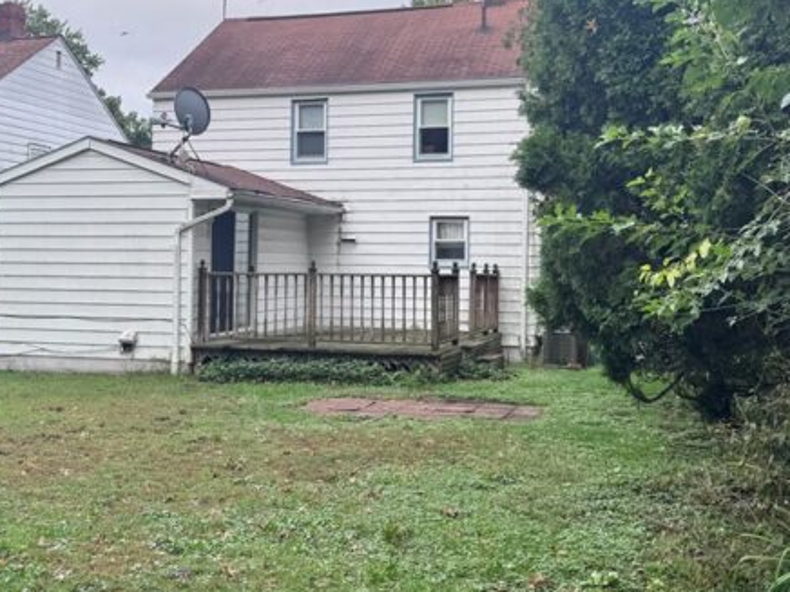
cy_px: 246
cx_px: 355
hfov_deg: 42.9
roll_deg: -0.3
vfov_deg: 32.8
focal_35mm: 44
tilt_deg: +1.5
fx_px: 1004
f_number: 1.78
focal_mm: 6.76
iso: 80
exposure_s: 1/966
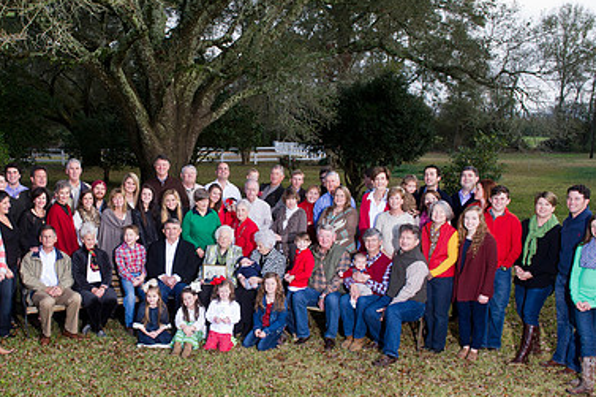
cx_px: 202
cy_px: 223
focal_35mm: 40
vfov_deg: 33.3
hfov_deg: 47.7
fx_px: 662
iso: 1000
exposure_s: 1/250
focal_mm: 26
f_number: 8
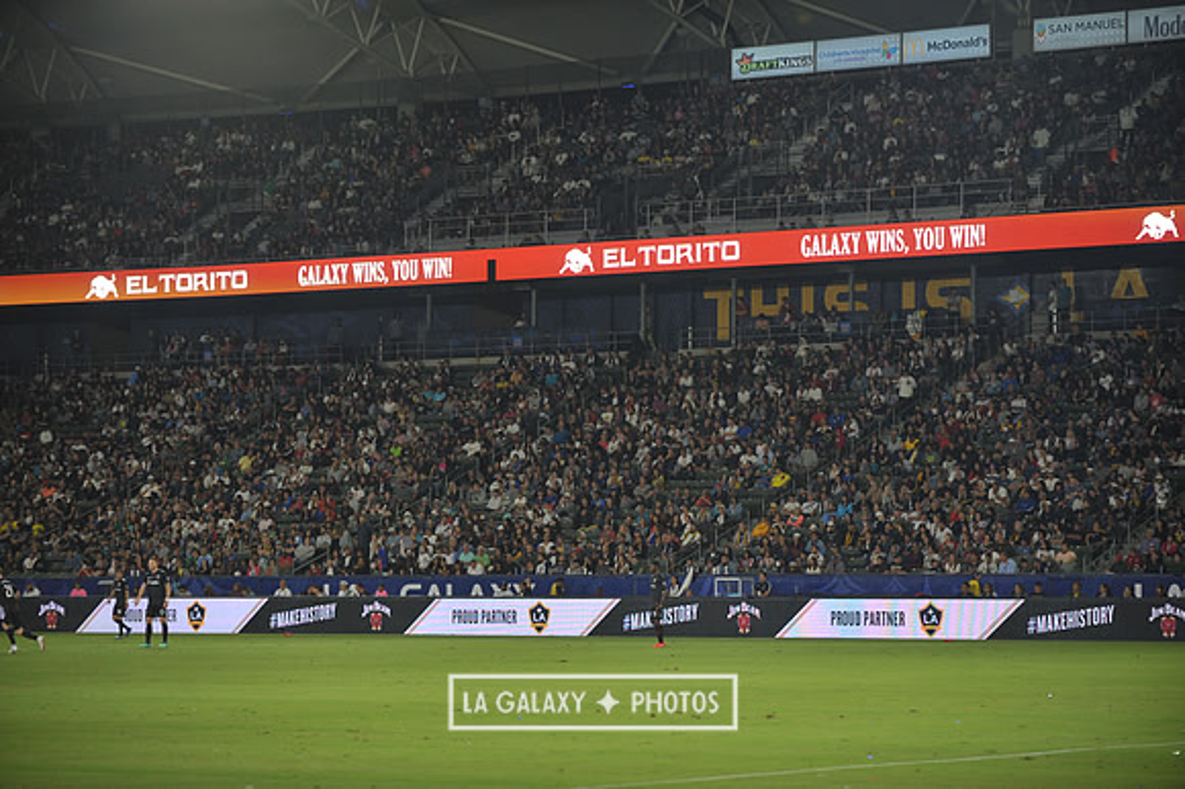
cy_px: 394
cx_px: 592
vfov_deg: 11.8
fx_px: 3816
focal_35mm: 116
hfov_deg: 17.7
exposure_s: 1/1000
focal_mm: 116
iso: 1250
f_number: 2.8
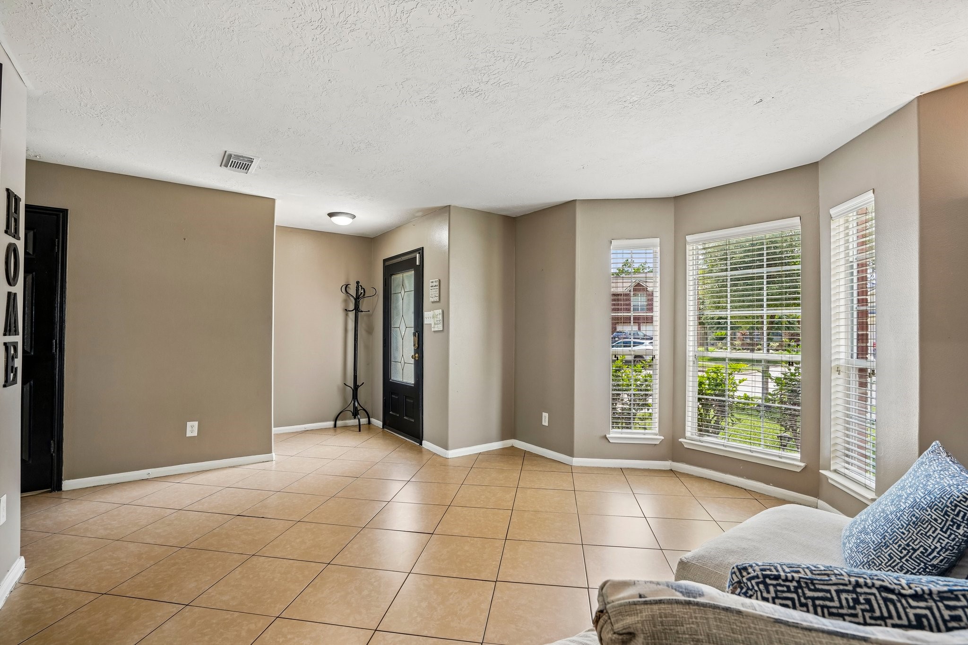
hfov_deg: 96.7
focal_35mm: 16
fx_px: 430
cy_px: 322
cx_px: 484
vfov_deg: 73.7
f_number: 8
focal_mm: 16
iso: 400
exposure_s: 1/30
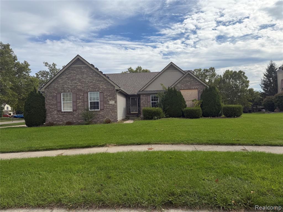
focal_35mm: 24
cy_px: 106
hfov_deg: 71.6
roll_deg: +3.9
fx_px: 196
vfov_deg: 56.8
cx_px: 142
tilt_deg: +2.4
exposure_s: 1/6711
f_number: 1.78
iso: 80
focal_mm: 6.76
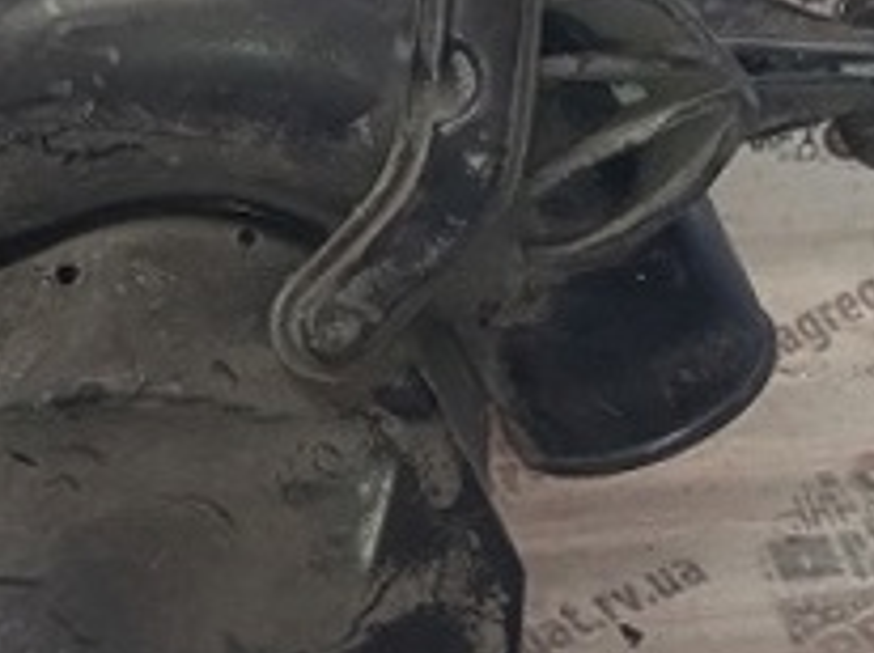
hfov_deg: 22.2
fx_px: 2194
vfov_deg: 16.9
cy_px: 227
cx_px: 161
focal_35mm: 87
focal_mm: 3.43
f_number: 2.2
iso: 451
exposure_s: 1/33.3
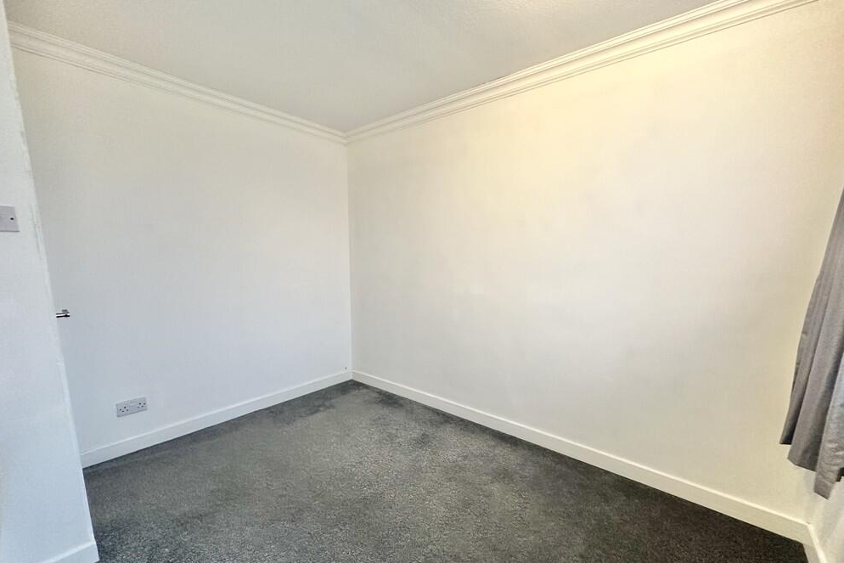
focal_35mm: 15
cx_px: 416
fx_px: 352
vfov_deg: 77.1
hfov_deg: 100.4
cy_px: 312
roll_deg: -0.5
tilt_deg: -9.8
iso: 400
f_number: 2.2
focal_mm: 2.22
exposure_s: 1/50
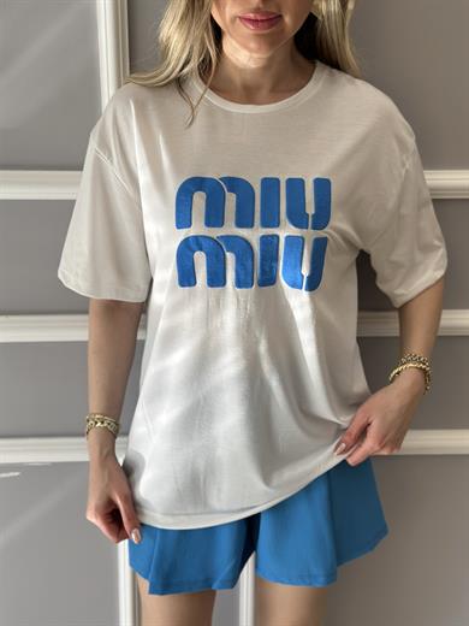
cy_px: 313
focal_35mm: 48
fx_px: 867
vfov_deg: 39.7
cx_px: 234
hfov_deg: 30.3
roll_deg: -0.9
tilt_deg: -18.8
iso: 80
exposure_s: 1/709
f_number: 1.78
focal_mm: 6.86
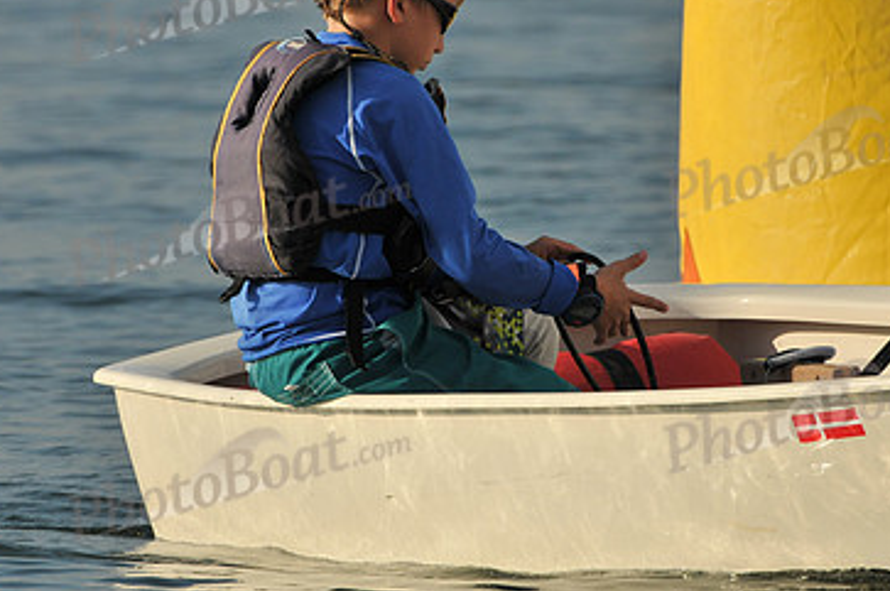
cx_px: 537
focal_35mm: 958
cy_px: 318
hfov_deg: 2.2
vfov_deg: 1.4
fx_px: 23652
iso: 200
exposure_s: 1/800
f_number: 8
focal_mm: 400
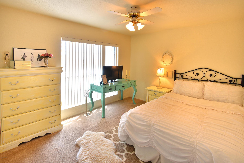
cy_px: 82
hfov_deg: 96.7
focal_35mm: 16
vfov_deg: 73.8
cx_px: 122
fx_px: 108
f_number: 13
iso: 100
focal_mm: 16
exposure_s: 1/5
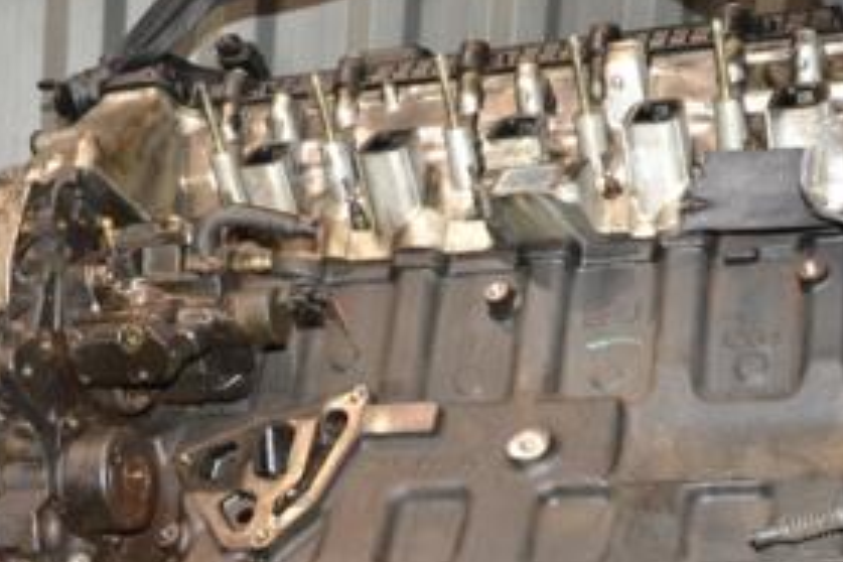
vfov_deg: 18.8
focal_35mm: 71
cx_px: 405
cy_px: 514
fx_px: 1662
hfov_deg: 28.5
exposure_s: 1/60
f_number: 5
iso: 800
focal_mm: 22
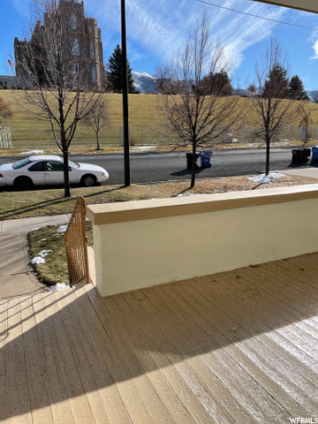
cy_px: 212
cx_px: 159
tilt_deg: -13.8
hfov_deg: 53.1
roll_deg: +0.6
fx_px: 318
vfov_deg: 67.3
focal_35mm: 26
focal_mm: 5.1
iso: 32
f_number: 1.6
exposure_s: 1/2857
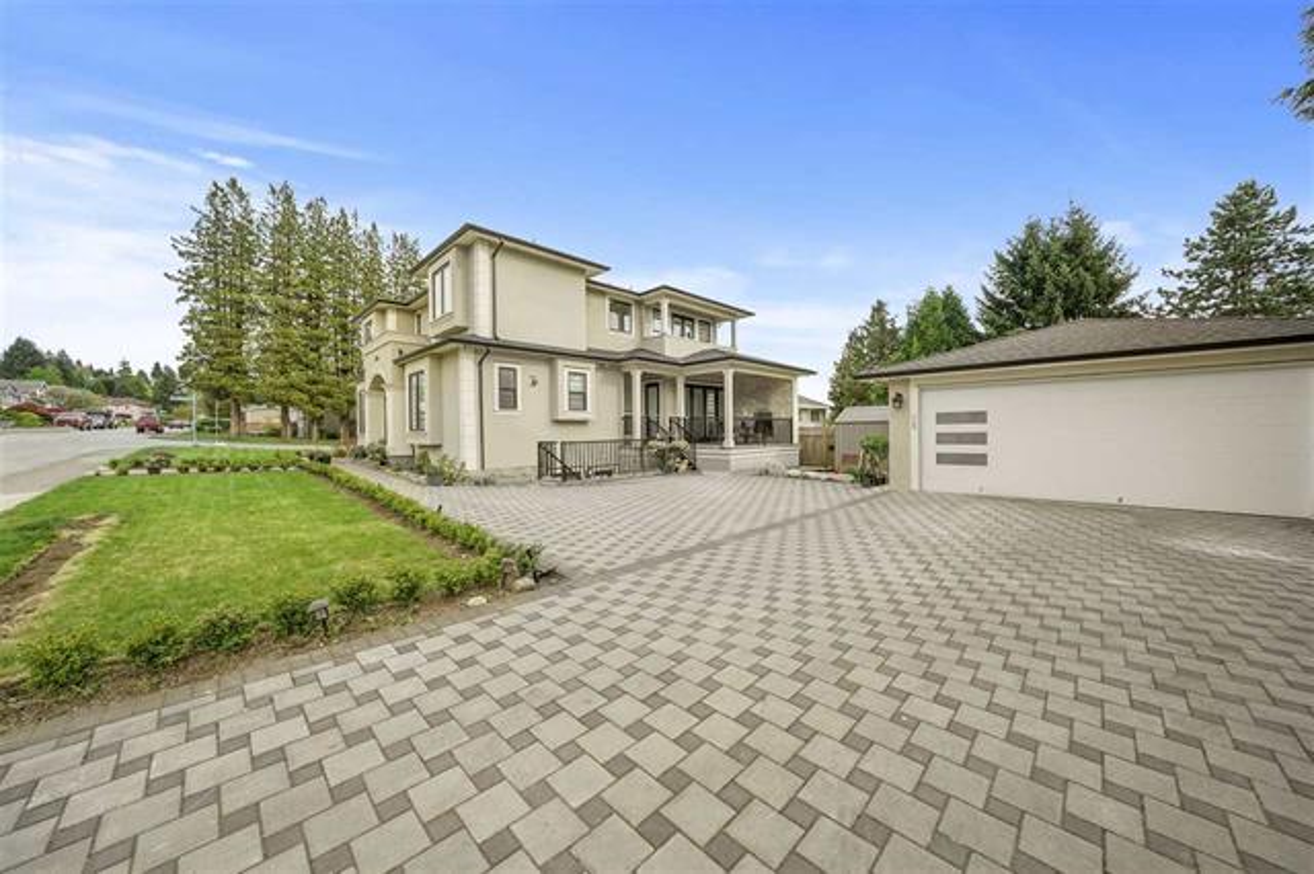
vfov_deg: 89.9
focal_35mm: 12
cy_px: 437
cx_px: 657
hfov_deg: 112.6
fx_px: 438
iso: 250
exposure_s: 1/60
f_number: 10
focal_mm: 12
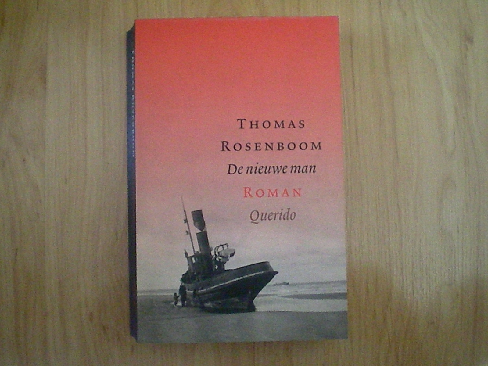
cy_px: 183
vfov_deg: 37.7
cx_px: 244
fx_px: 536
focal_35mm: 38
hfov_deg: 49.0
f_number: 3.1
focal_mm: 6.3
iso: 1521
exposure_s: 1/100
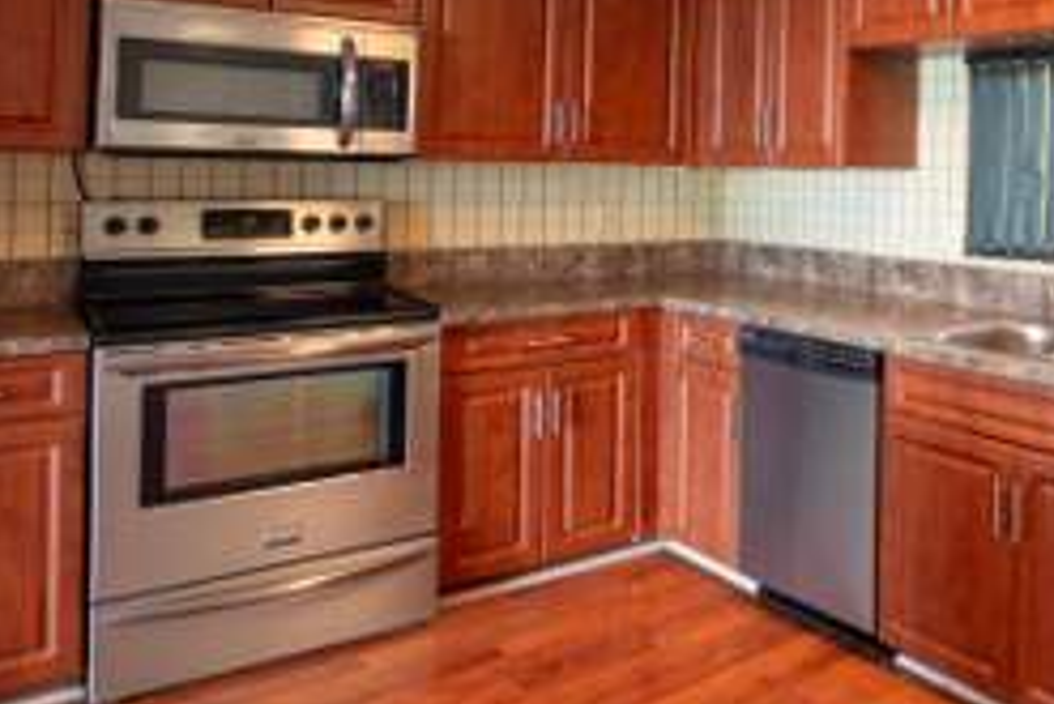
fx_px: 967
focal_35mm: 33
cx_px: 973
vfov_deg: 38.9
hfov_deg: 50.0
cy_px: 166
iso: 640
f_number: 11
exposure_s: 1/4
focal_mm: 17
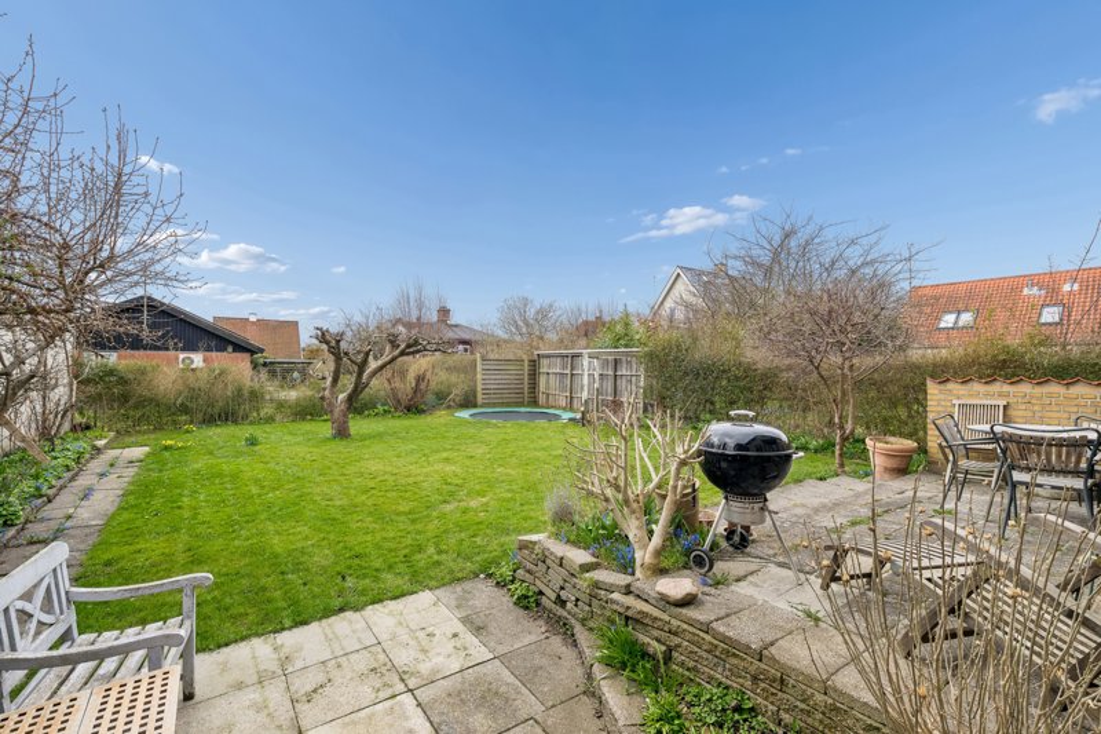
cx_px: 550
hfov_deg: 96.7
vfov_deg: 73.7
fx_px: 489
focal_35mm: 16
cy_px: 367
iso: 125
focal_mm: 16
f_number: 8
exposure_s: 1/125
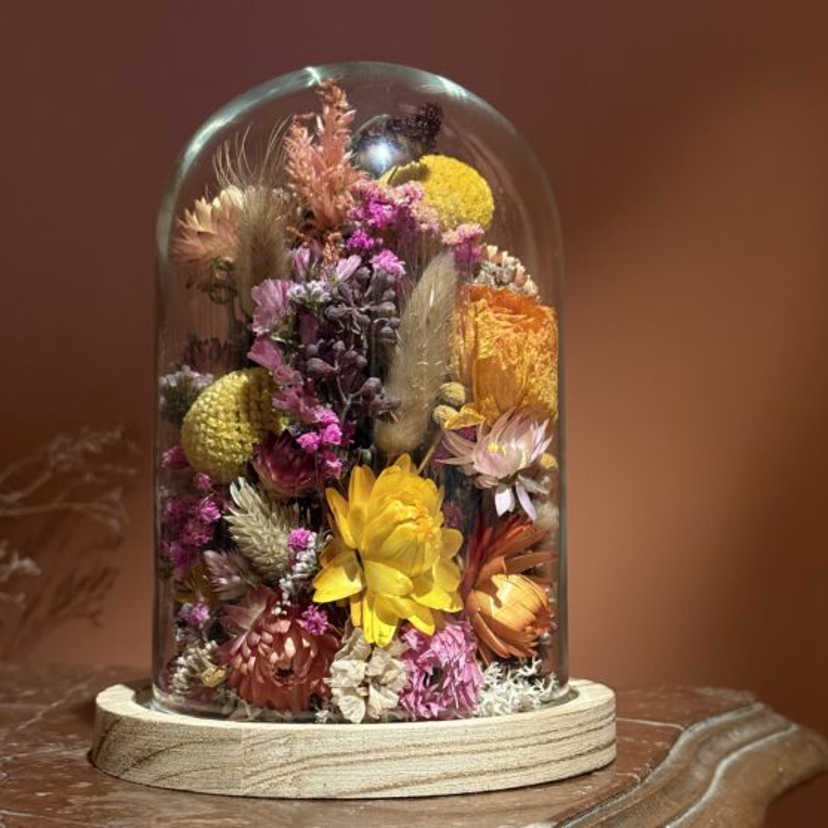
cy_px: 376
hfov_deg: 26.1
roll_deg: +0.3
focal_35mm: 66
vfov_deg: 26.1
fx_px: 1786
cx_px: 400
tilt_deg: +2.9
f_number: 1.6
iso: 400
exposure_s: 1/20
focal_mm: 5.96
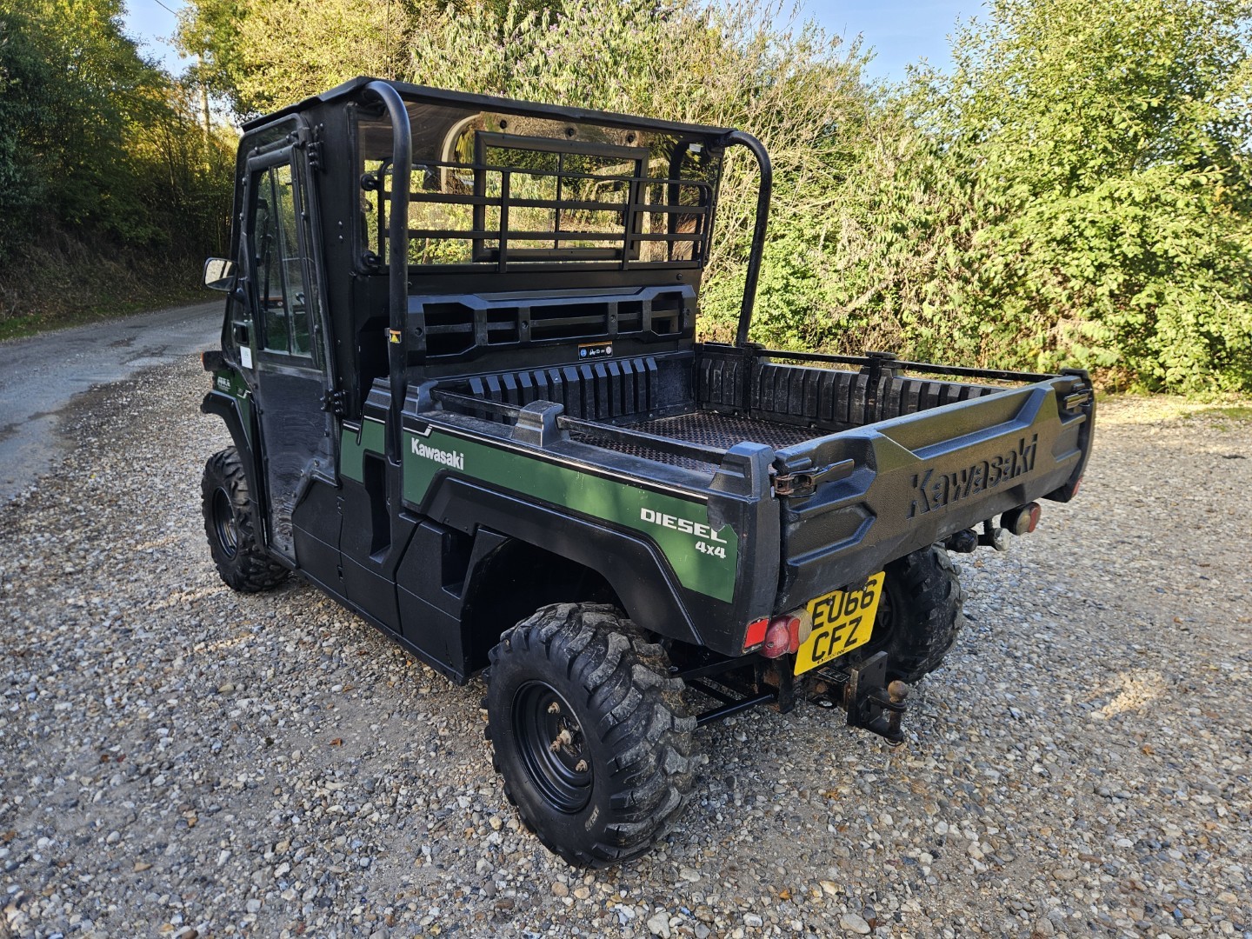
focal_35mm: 23
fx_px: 832
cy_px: 470
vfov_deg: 58.9
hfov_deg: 73.9
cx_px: 626
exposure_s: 1/180
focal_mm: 5.4
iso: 32
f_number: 1.8
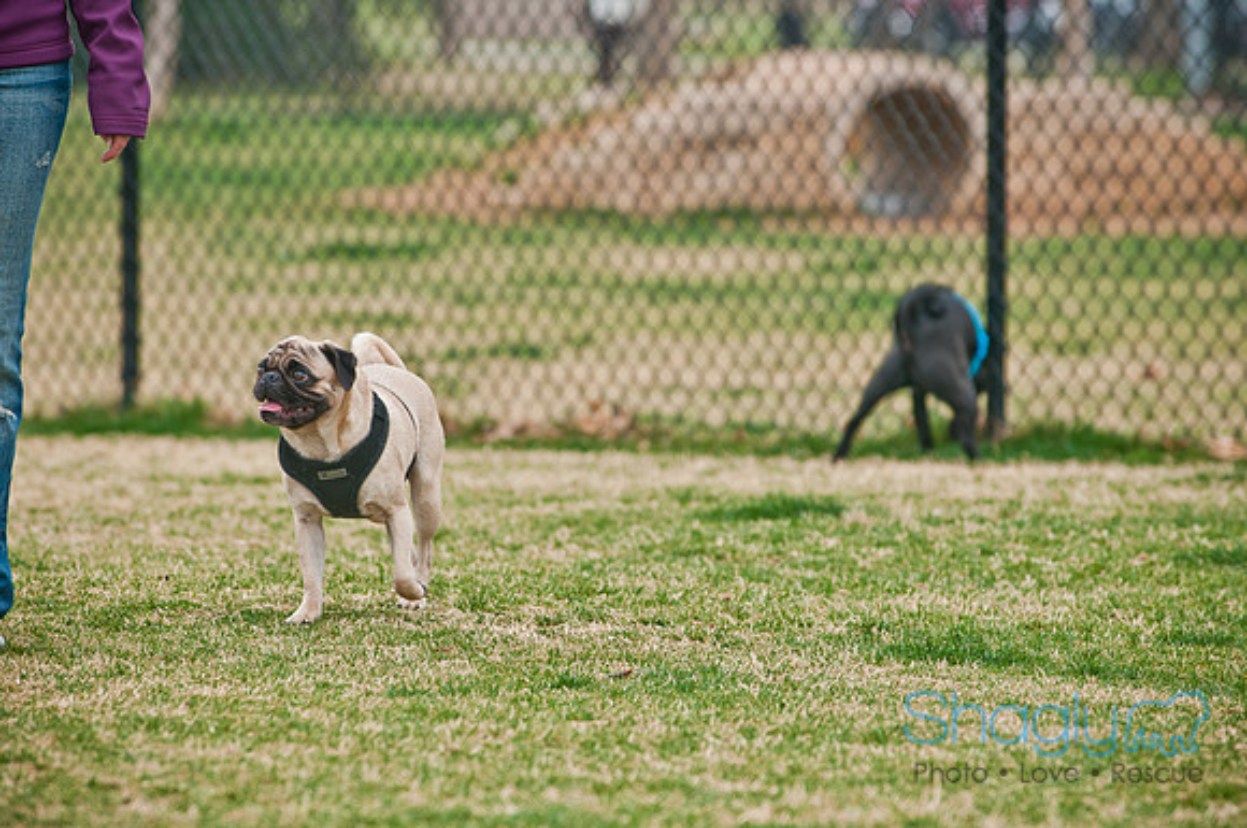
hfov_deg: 6.9
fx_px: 10377
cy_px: 414
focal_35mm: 300
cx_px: 624
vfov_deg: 4.6
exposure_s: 1/250
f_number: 5
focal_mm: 200
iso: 200
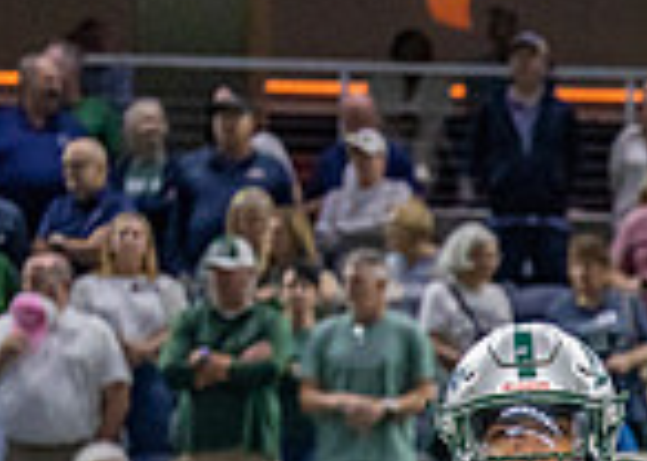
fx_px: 7380
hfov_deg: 4.9
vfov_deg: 3.5
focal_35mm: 402
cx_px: 1208
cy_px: 992
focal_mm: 70
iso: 1600
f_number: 2.8
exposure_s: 1/640
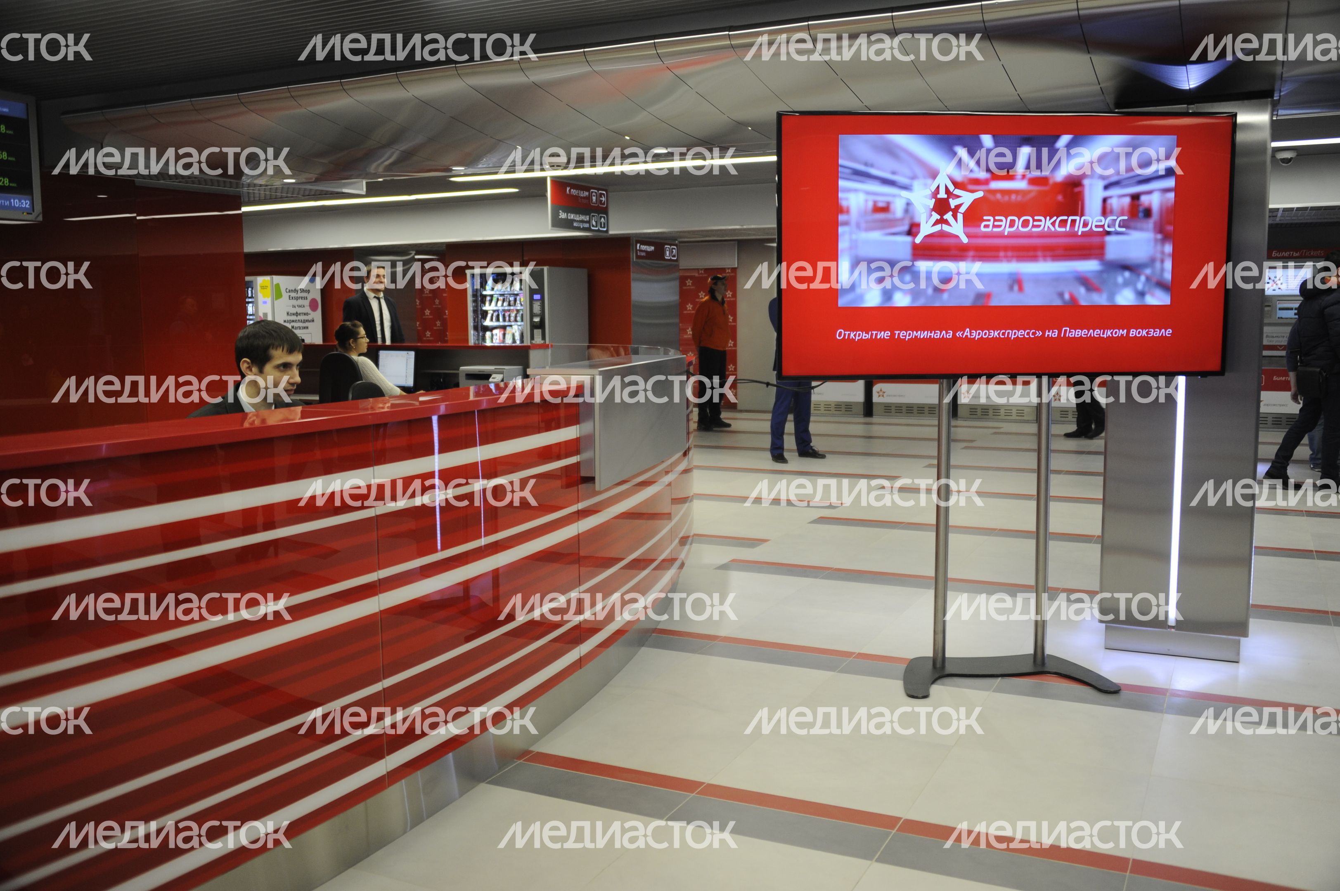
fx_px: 1190
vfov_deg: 41.1
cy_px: 446
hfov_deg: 58.7
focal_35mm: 32
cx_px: 670
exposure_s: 1/125
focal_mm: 32
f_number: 3.8
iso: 800
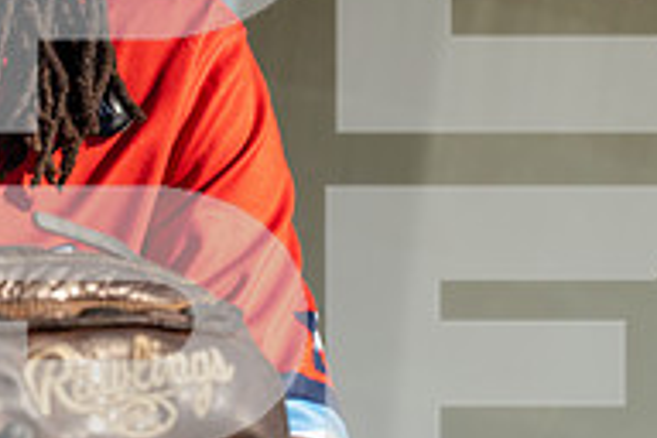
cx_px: -140
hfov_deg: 12.5
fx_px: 2920
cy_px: -46
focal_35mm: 160
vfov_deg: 8.5
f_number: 5
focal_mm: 53
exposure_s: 1/200
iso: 500
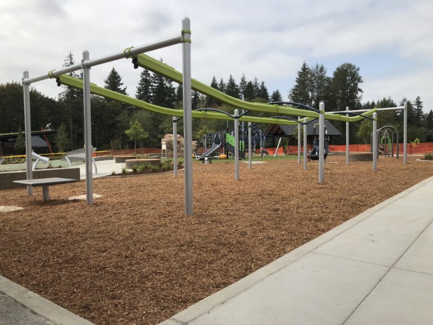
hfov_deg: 63.4
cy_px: 162
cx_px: 216
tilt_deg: -3.8
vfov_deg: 49.7
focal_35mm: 28
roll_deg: +1.0
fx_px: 350
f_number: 1.8
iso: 20
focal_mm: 3.99
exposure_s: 1/2288
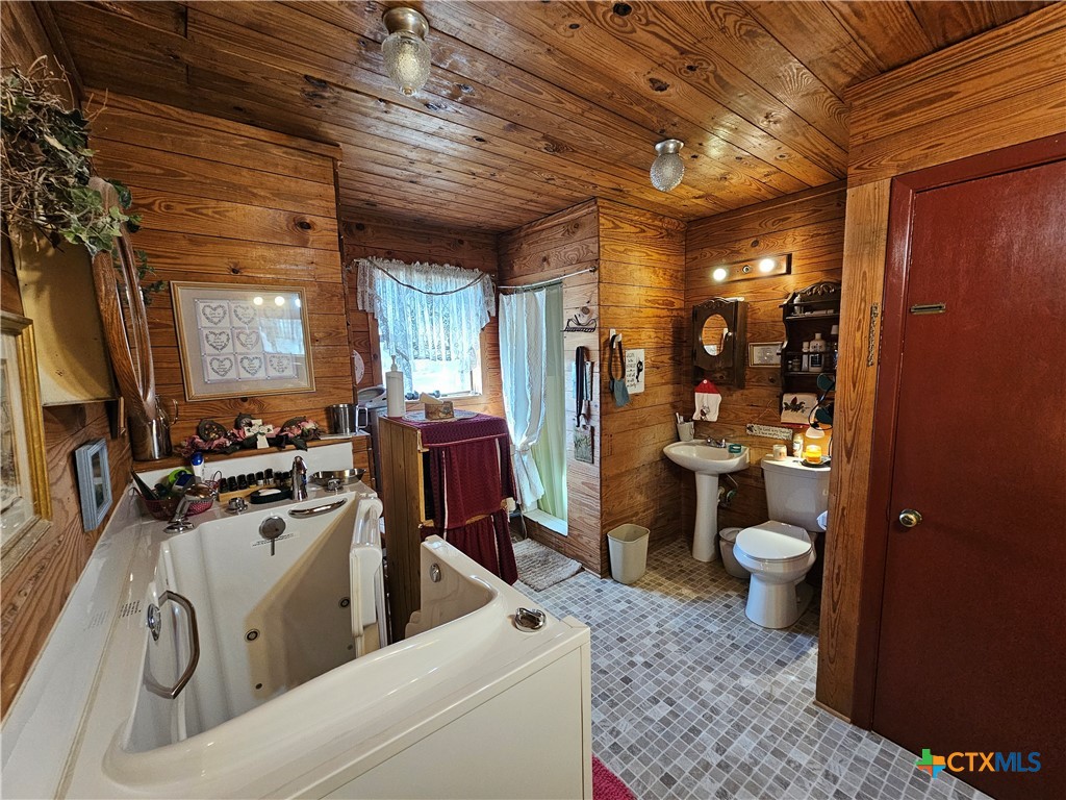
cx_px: 533
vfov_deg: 89.9
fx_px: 400
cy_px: 400
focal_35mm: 13
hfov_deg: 106.2
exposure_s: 1/60
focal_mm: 2.2
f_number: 2.2
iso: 320
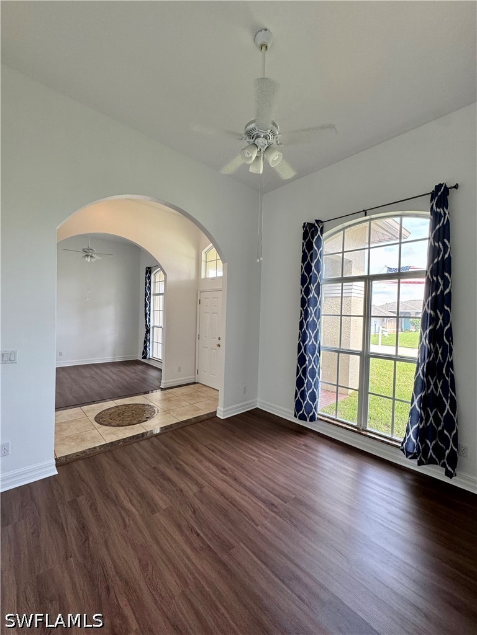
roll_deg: -1.1
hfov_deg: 85.7
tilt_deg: -0.6
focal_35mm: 14
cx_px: 238
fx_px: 257
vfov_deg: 102.1
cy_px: 318
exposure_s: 1/120
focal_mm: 2.22
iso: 200
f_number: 2.2
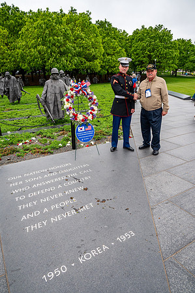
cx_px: 98
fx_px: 195
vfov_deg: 73.8
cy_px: 146
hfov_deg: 53.0
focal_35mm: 24
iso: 900
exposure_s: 1/640
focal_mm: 24
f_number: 8
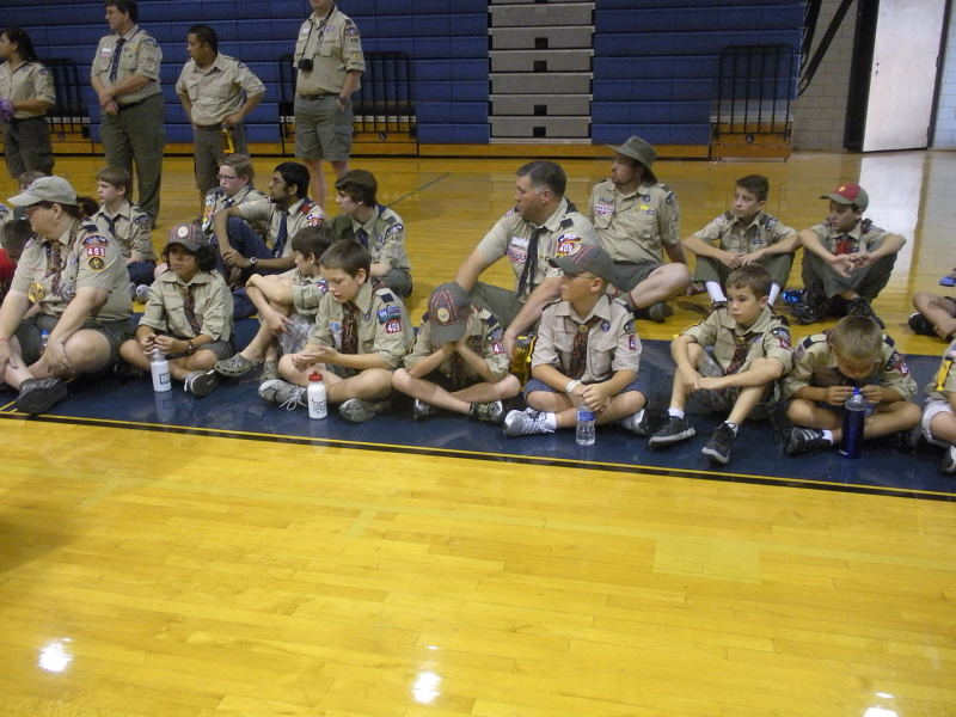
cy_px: 358
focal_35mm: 36
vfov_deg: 39.7
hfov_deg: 51.4
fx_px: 994
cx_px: 478
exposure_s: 1/22.7
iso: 400
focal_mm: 6.3
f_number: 3.5
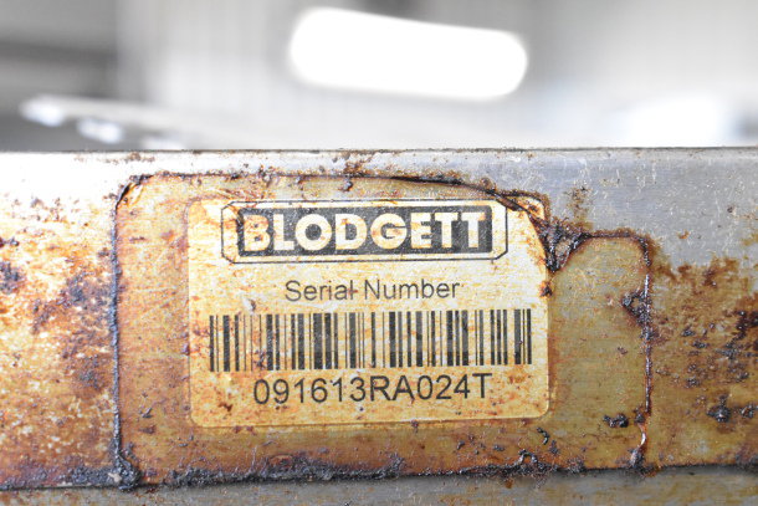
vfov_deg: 19.7
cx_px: 379
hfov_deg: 29.2
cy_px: 253
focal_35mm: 69
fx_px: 1453
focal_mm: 46
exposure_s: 1/200
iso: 6400
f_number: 7.1
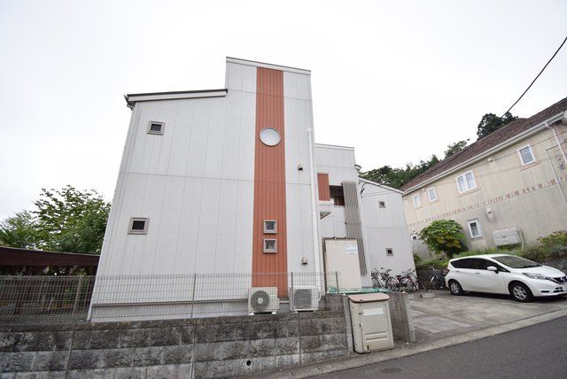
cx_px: 284
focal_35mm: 15
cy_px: 190
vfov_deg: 77.4
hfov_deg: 100.3
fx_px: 236
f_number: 5
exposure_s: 1/100
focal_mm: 10
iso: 100
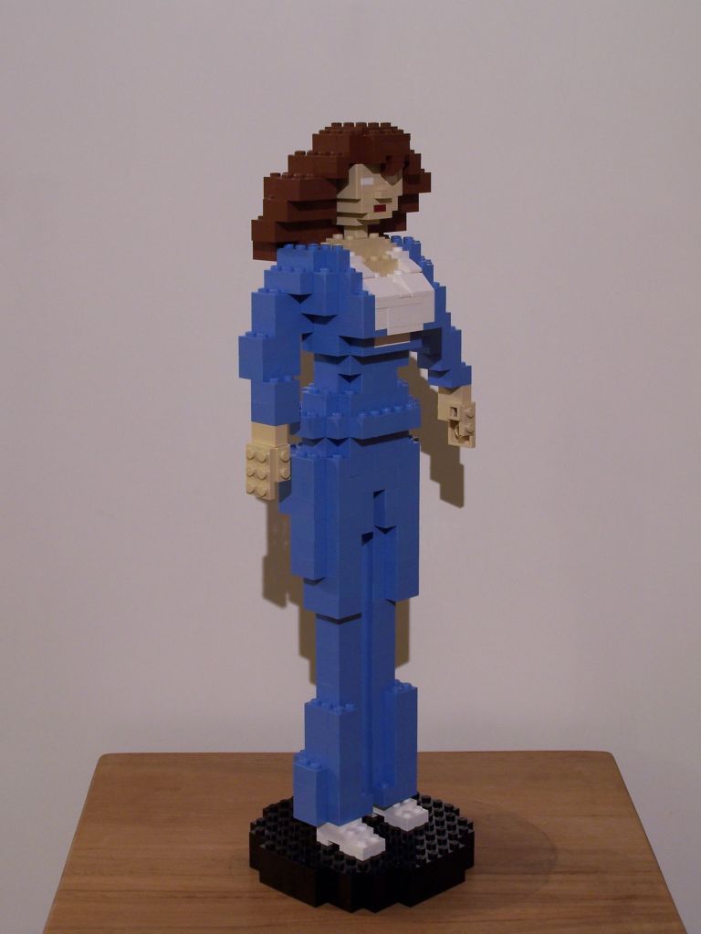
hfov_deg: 21.9
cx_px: 350
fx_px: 1809
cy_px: 467
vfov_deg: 29.0
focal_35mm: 67
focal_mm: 11.1
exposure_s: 1/3
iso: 80
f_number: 3.2
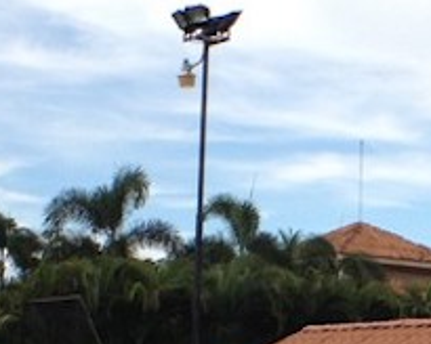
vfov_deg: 9.0
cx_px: 412
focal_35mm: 171
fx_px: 2181
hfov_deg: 11.2
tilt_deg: +0.9
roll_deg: -0.6
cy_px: 363
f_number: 2.4
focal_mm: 4.28
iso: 50
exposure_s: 1/1042
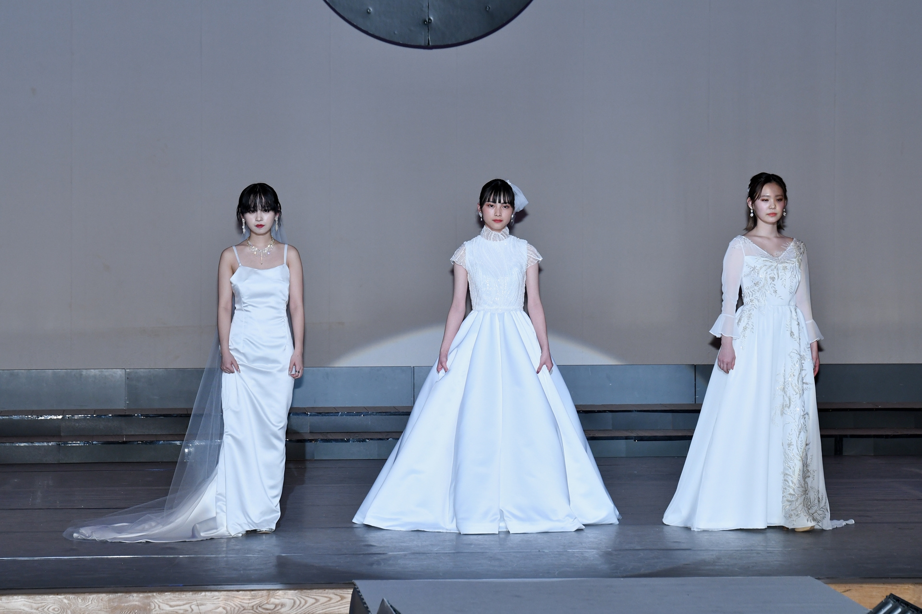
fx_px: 3765
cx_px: 461
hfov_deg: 14.0
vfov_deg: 9.3
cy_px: 307
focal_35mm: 147
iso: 800
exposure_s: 1/250
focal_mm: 98
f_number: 5.6
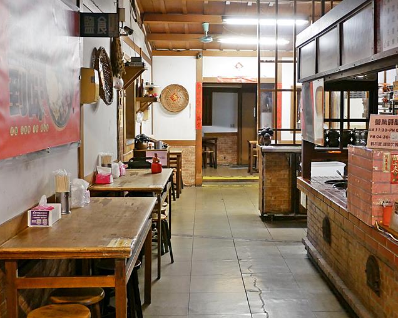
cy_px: 134
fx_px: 507
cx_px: 235
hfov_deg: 42.7
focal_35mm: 43
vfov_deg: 34.8
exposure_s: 1/60
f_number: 2.5
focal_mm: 14
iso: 1250
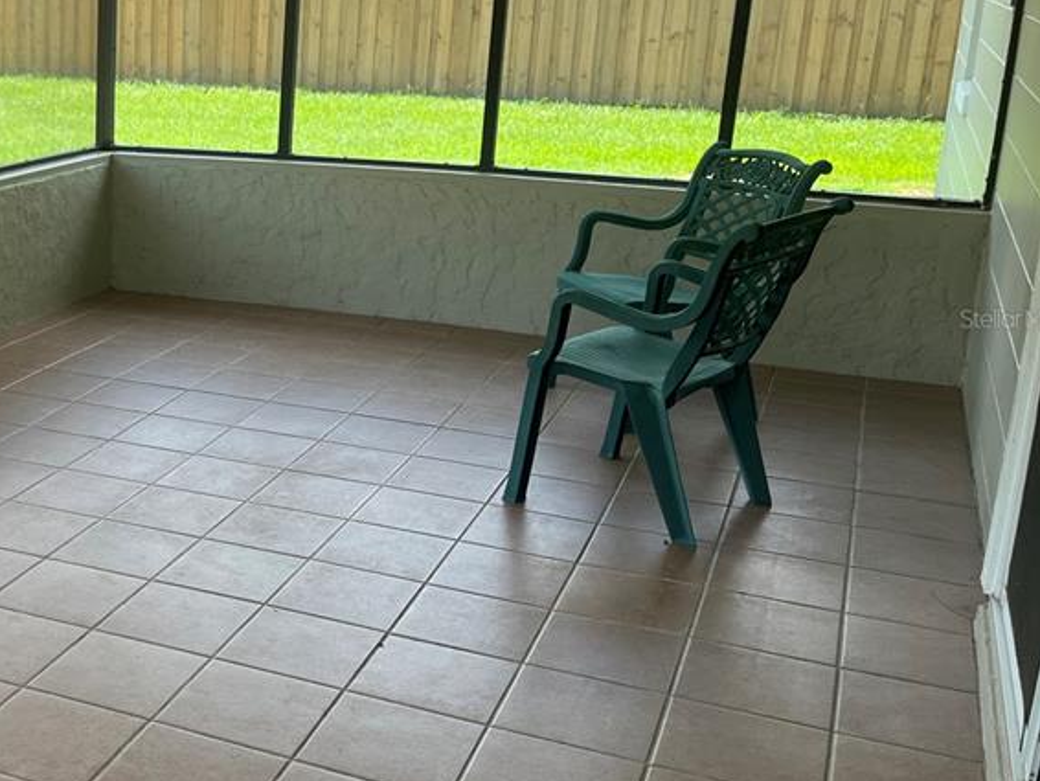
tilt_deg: -15.9
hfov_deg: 38.1
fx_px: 1413
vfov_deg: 30.8
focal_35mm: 47
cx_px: 130
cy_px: 318
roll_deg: -0.4
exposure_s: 1/293
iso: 40
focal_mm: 5.1
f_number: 1.6
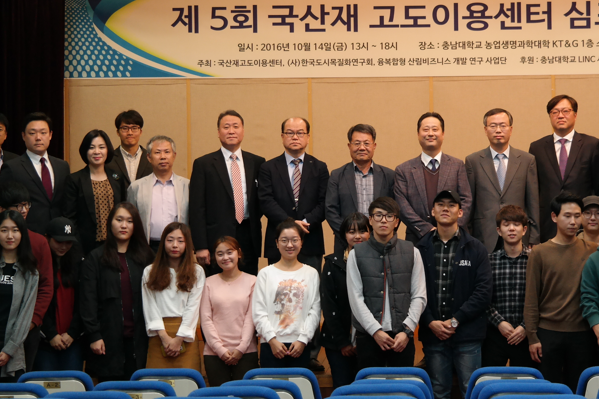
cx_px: 394
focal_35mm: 90
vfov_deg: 15.2
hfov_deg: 22.5
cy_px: 155
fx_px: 1497
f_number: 4.5
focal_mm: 30
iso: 800
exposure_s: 1/50
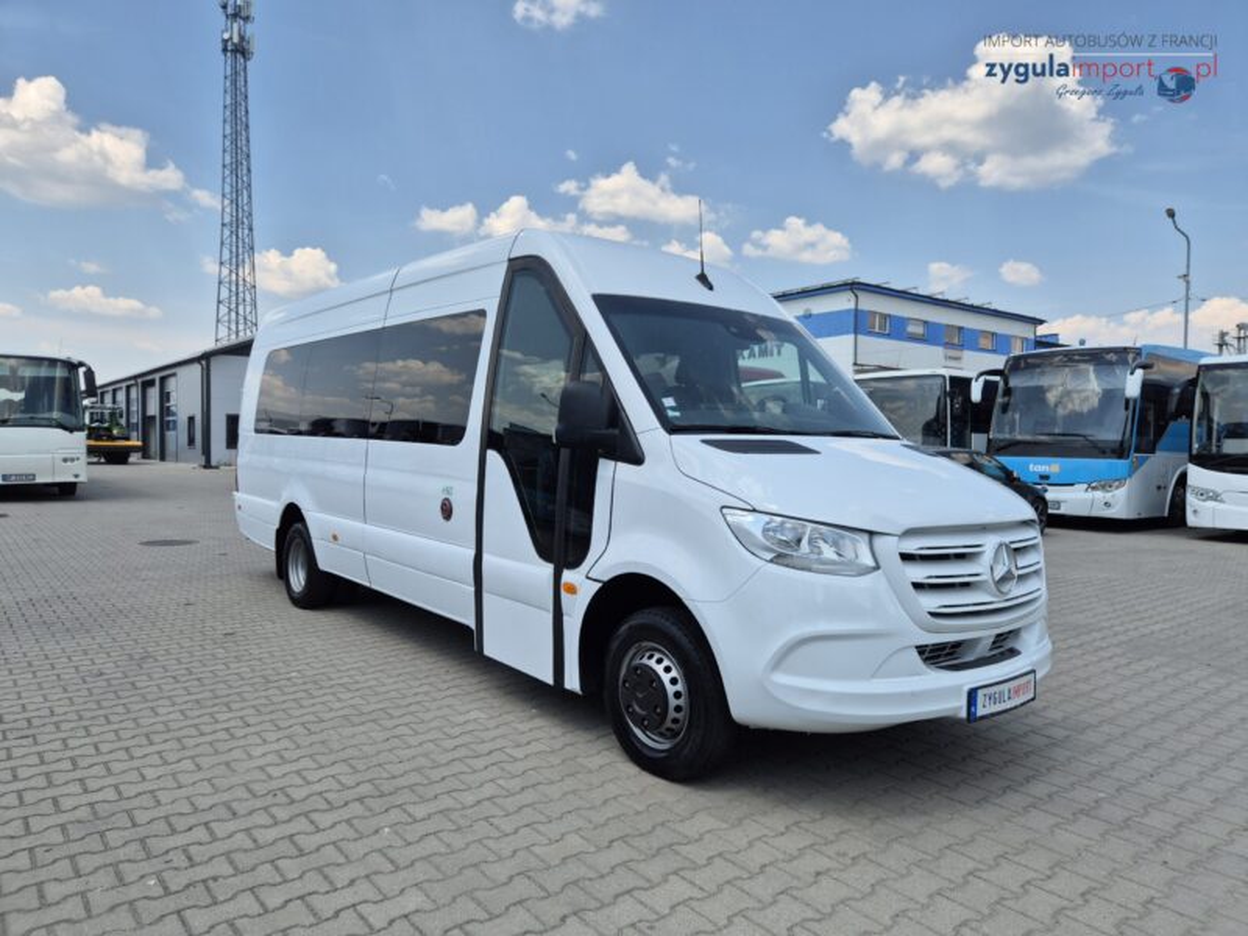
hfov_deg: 73.9
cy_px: 468
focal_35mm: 23
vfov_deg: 58.9
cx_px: 624
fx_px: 829
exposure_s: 1/1429
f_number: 1.8
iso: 25
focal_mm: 5.4
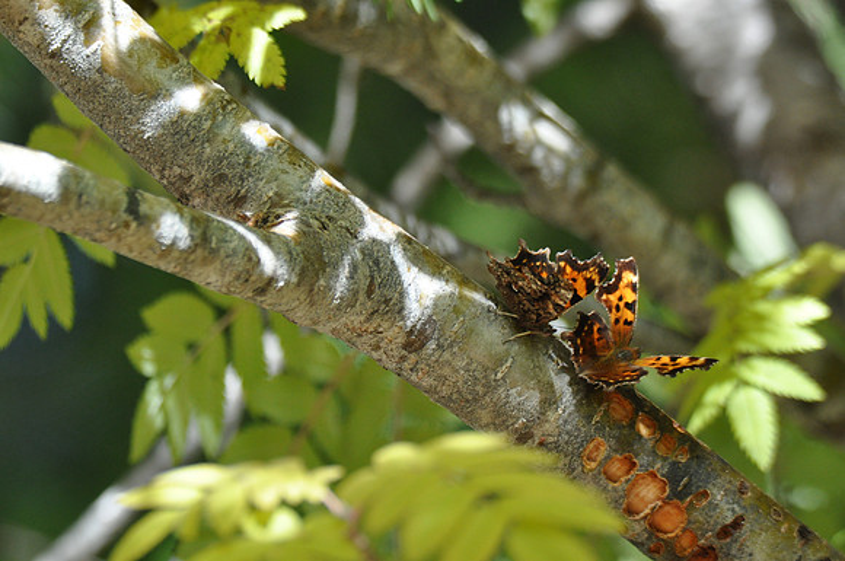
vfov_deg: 2.5
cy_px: 280
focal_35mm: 540
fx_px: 12657
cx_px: 422
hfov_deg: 3.8
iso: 1000
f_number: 6
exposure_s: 1/500
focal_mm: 360
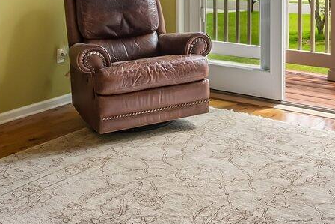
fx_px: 596
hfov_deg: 30.8
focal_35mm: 64
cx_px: 253
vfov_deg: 19.4
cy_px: -75
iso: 100
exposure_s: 1/30
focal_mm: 14
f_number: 8
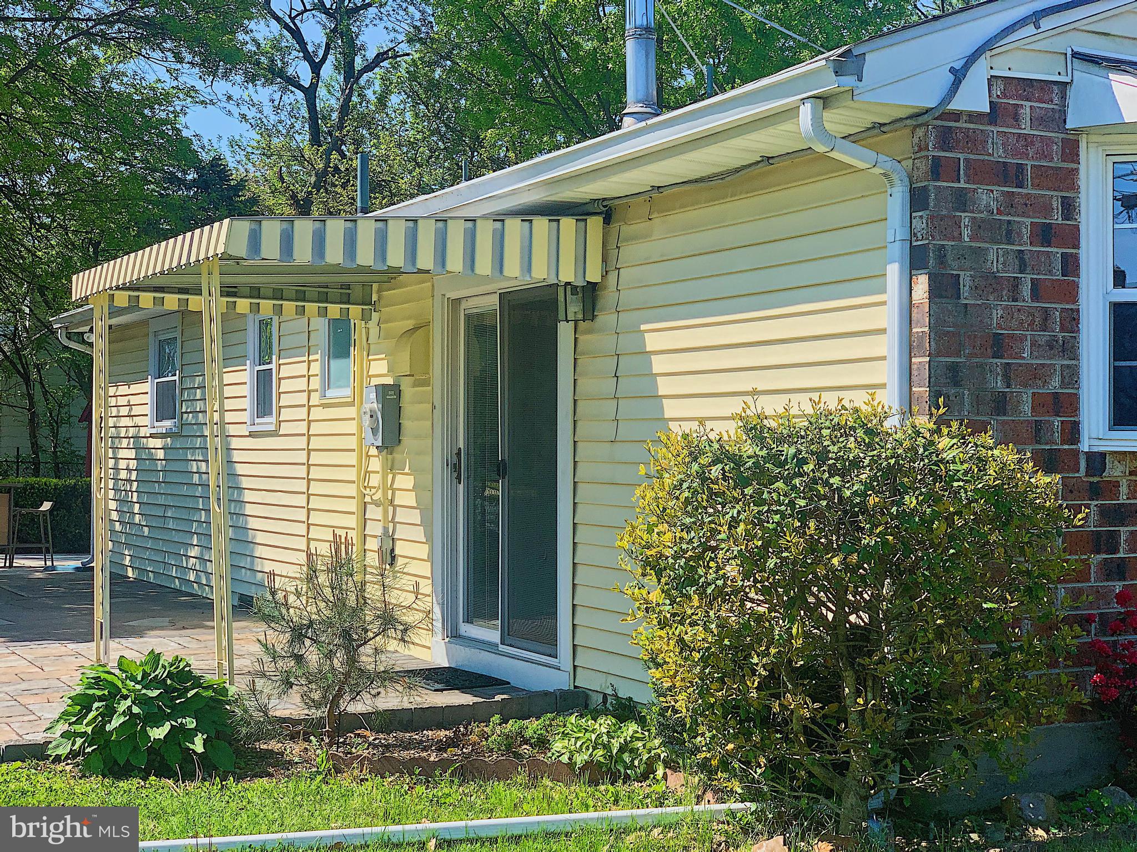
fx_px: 1708
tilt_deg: +1.0
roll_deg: -0.7
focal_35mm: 52
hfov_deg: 36.8
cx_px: 568
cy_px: 426
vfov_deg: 28.0
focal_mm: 6
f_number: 2.4
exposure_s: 1/1261
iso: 16
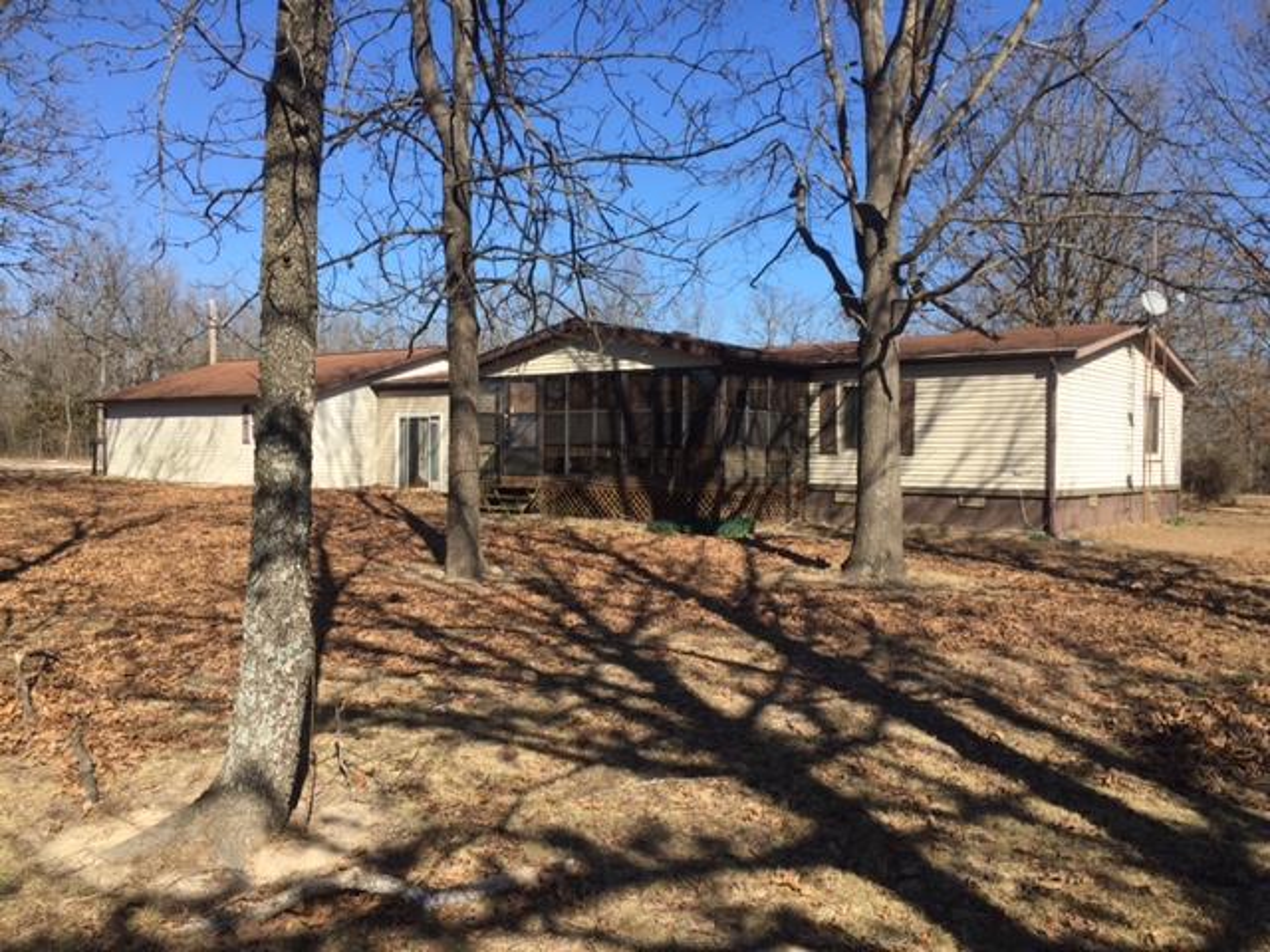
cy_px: 476
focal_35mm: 29
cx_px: 635
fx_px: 1064
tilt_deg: +0.7
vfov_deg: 48.2
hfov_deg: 61.7
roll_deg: -1.4
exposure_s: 1/1364
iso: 32
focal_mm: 4.15
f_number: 2.2
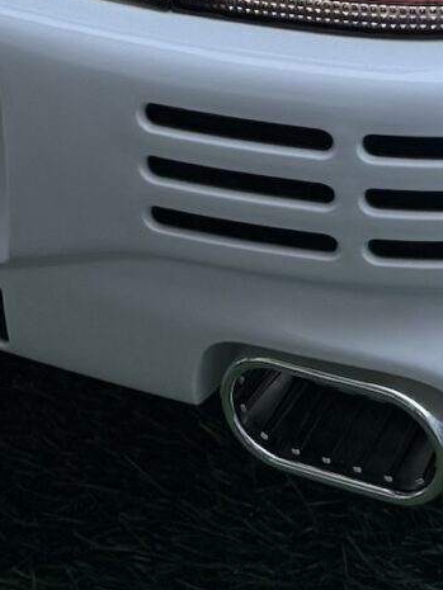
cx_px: 180
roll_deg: +8.7
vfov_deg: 12.6
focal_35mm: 132
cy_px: -686
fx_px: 2251
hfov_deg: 11.2
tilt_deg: -20.1
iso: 80
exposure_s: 1/3021
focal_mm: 6.76
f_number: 1.78
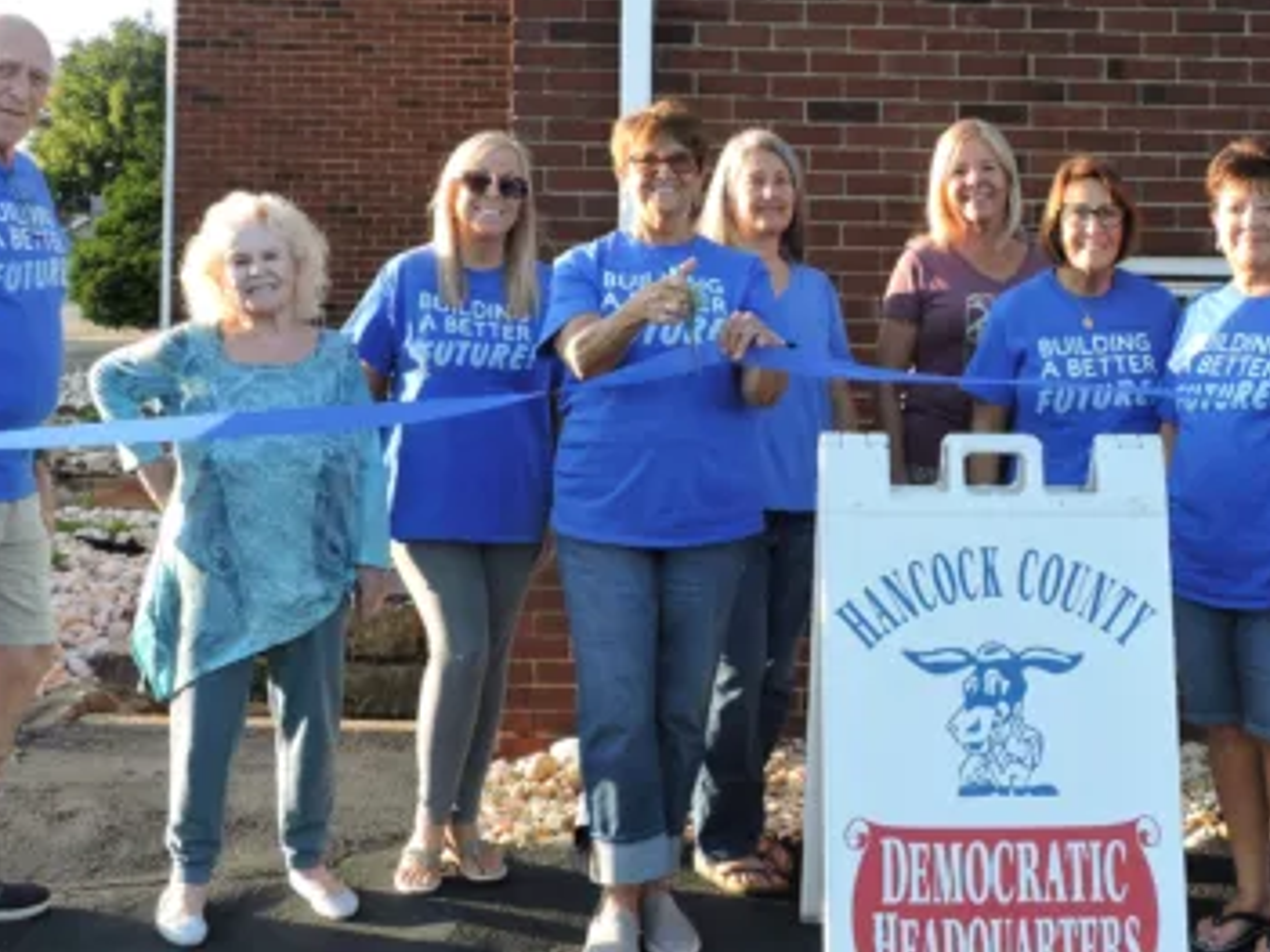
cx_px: 809
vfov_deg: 25.6
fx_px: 2091
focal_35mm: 57
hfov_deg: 33.6
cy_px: 384
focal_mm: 5.4
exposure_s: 1/200
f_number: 3.1
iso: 100
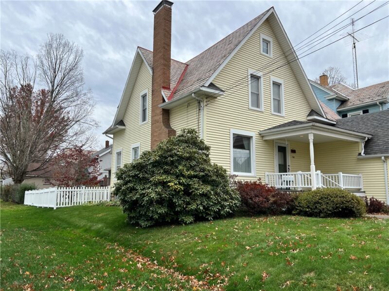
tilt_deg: +6.2
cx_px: 194
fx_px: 292
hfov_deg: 67.3
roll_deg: -0.2
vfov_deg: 53.1
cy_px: 146
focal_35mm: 26
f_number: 1.5
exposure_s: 1/1531
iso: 50
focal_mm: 5.7
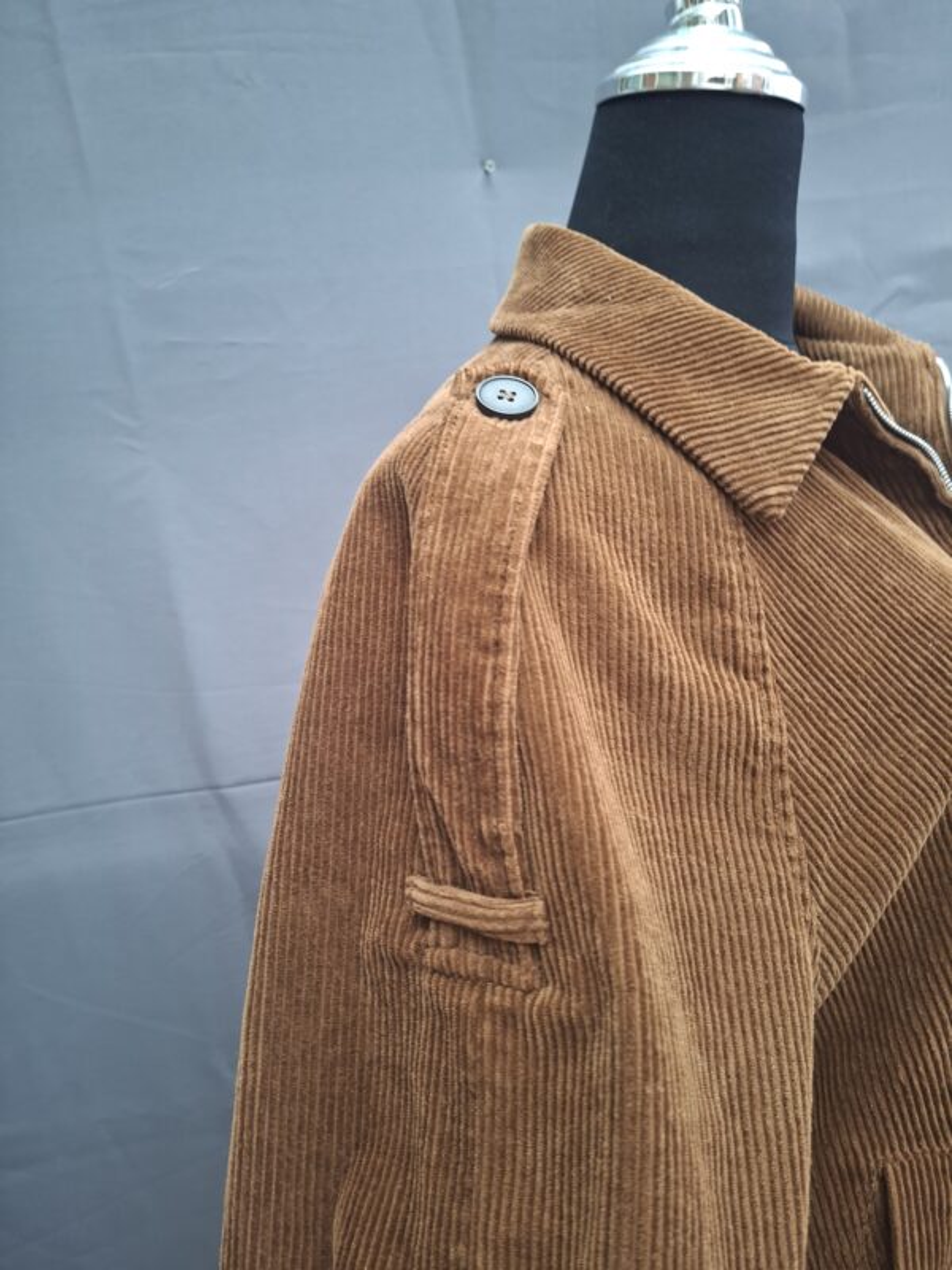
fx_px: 843
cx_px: 476
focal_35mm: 23
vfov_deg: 73.9
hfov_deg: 58.9
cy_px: 635
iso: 200
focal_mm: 5.54
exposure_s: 1/50
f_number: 1.8
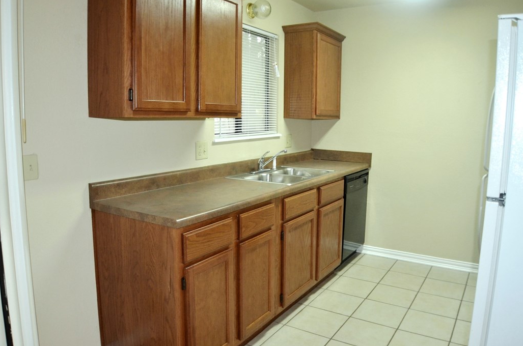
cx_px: 271
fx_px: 507
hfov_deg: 54.5
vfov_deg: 37.7
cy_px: 164
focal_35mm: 35
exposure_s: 1/60
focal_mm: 22
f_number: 3.5
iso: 800
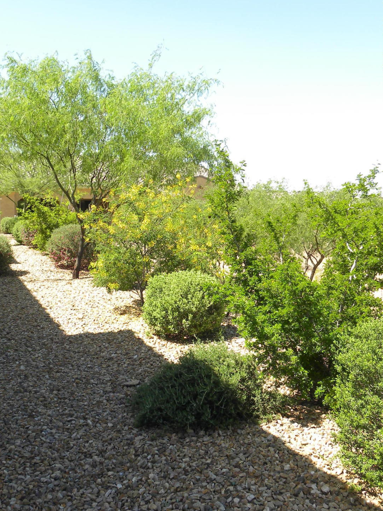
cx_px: 183
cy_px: 274
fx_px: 531
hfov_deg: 39.6
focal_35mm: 36
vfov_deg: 51.3
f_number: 4.5
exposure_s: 1/158
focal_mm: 4.6
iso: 64
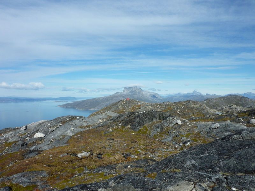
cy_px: 96
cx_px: 128
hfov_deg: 69.4
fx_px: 184
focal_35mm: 25
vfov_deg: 54.9
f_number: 5.6
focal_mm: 4.1
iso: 80
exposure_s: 1/500
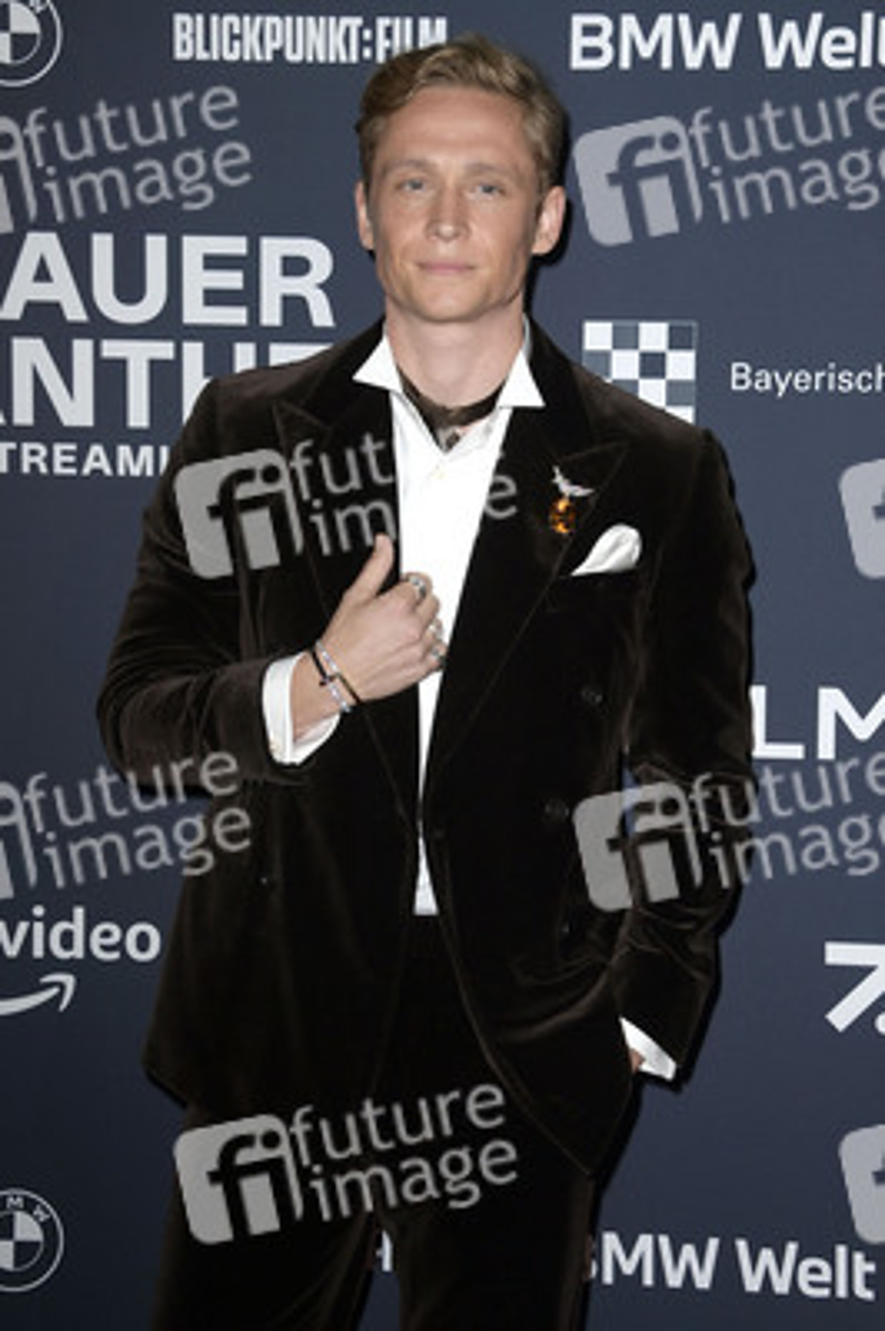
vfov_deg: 28.9
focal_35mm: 70
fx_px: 2586
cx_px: 442
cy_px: 666
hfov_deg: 19.4
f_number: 5.6
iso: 500
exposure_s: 1/250
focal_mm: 70
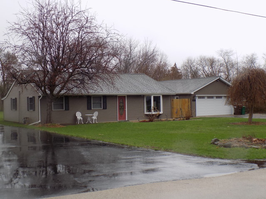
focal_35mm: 46
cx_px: 133
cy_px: 100
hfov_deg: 41.2
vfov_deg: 31.5
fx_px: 353
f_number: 3.7
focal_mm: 8.1
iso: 80
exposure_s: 1/160
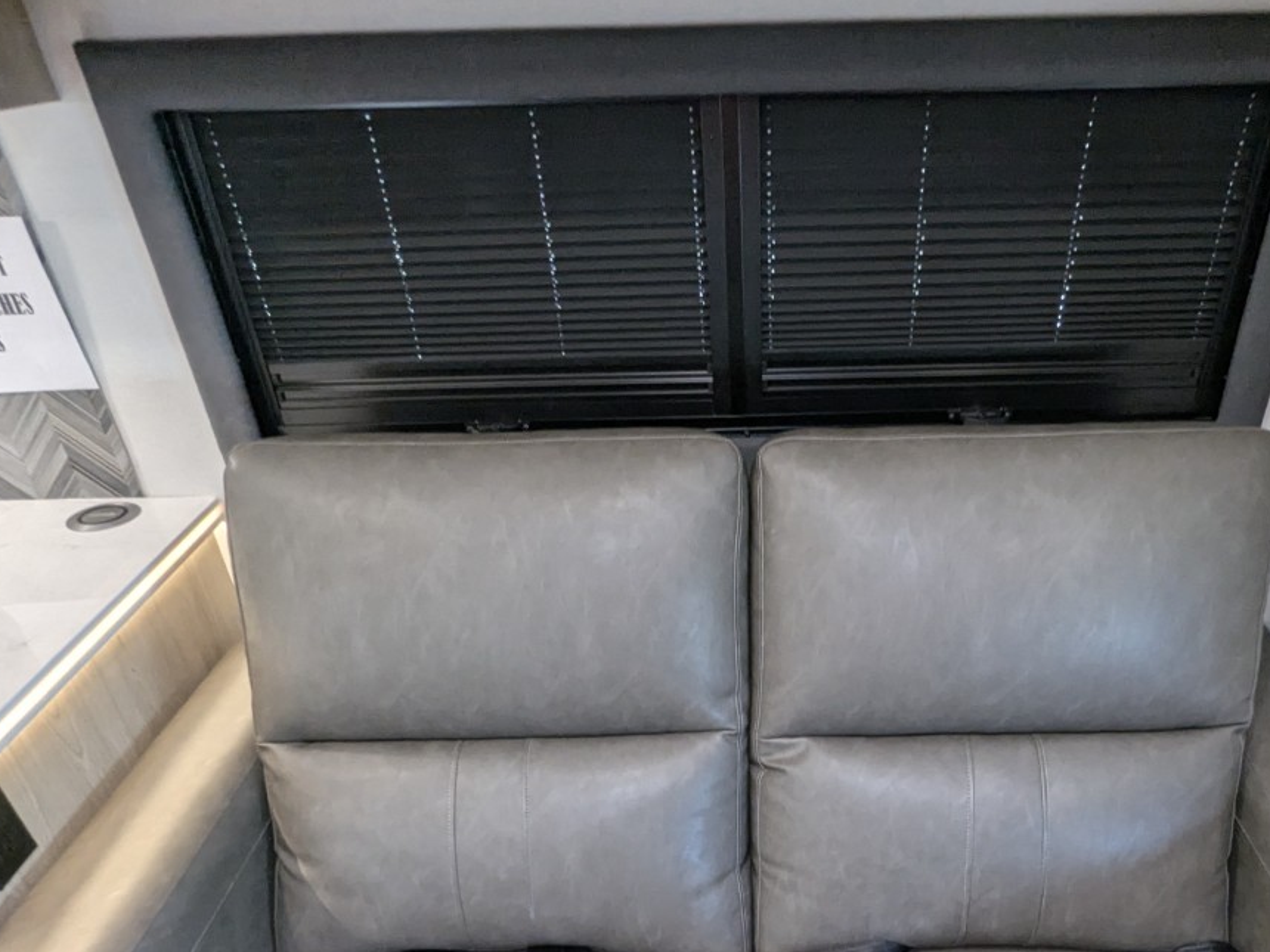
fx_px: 954
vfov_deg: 50.9
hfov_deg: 66.8
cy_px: 713
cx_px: 748
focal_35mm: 26
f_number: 2.2
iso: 206
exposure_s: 1/55.8
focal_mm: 2.35
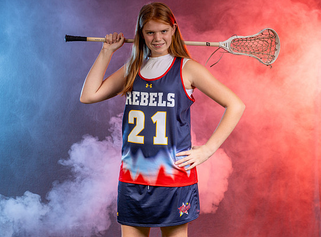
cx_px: 155
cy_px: 111
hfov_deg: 16.9
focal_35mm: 117
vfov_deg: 12.5
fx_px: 1078
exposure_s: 1/200
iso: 64
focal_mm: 100
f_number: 8
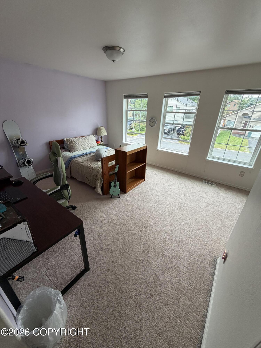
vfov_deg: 102.1
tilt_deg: -25.2
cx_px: 130
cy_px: 174
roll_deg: -1.8
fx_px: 141
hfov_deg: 85.7
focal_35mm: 14
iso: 100
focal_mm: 2.22
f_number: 2.2
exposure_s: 1/121
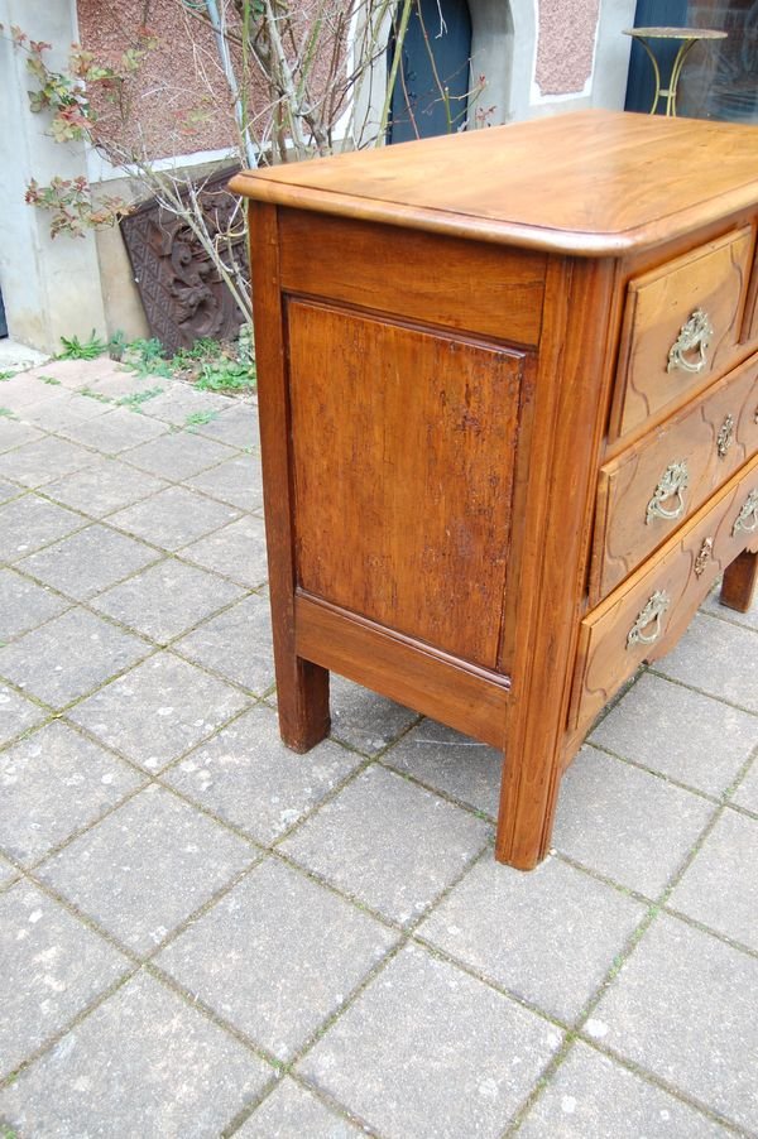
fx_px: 949
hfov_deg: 43.5
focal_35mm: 30
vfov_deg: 62.0
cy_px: 570
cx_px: 379
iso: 400
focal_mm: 20
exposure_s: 1/100
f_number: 5
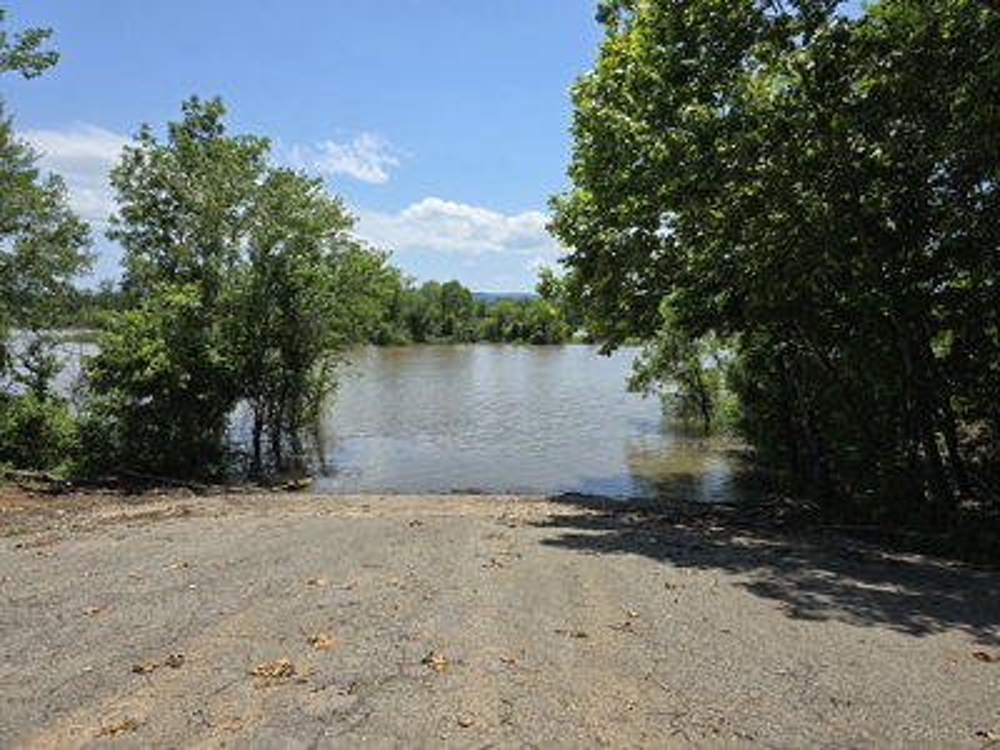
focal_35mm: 23
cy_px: 375
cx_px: 500
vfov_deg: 58.9
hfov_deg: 73.9
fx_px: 664
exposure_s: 1/939
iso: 12
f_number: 1.7
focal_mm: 6.3
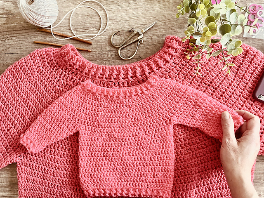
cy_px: 99
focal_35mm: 26
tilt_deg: -80.6
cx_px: 132
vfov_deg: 53.1
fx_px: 198
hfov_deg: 67.3
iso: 200
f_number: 1.6
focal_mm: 4.2
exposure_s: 1/60
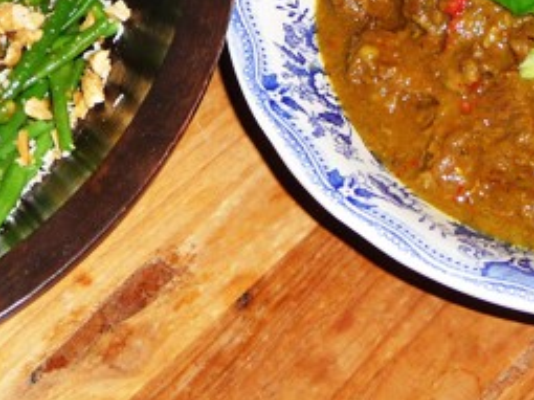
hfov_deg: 18.2
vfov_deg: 13.5
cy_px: 17
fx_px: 1665
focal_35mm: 108
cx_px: 209
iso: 100
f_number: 4
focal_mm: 7.1
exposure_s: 1/30
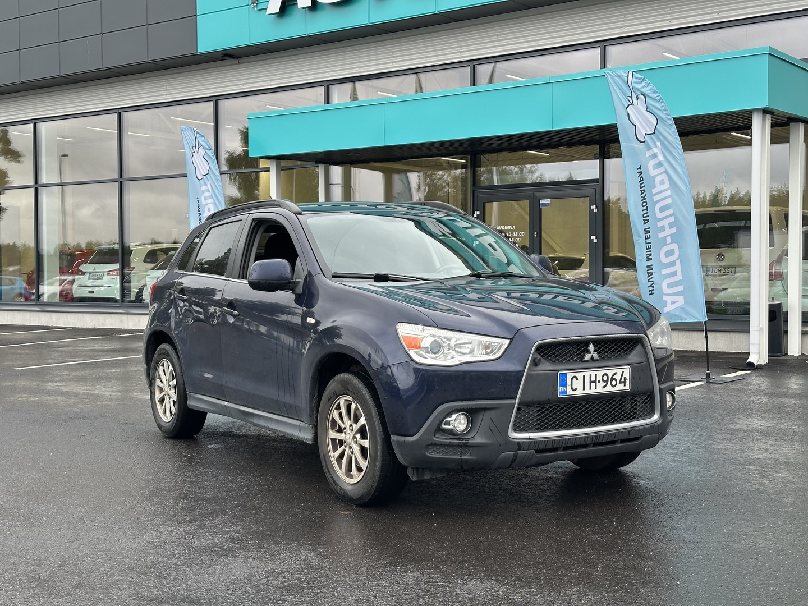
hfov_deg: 39.7
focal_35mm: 48
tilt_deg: +0.3
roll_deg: +0.4
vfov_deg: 30.3
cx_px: 404
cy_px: 303
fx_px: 1120
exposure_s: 1/121
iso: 80
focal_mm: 6.86
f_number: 1.78
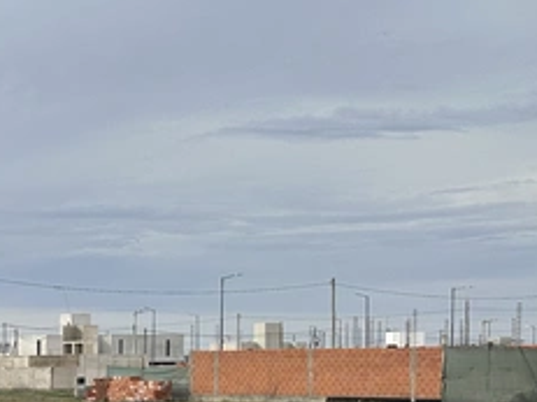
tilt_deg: -3.2
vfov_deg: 17.2
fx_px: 1287
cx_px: -330
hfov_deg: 19.6
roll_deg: +0.1
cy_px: 437
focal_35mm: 83
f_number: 1.78
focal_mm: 6.86
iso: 80
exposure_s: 1/3356
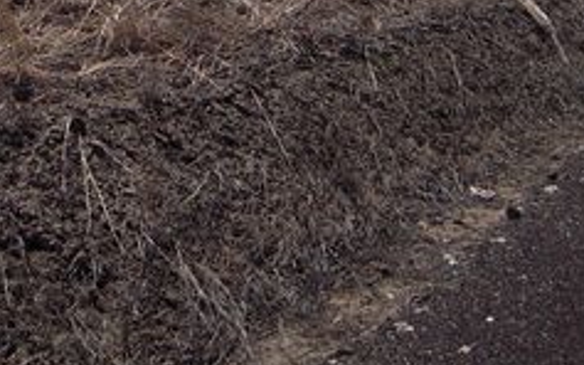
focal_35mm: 91
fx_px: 1448
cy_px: -170
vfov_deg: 13.6
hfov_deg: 22.2
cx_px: 51
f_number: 5.4
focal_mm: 5
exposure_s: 1/800
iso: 100
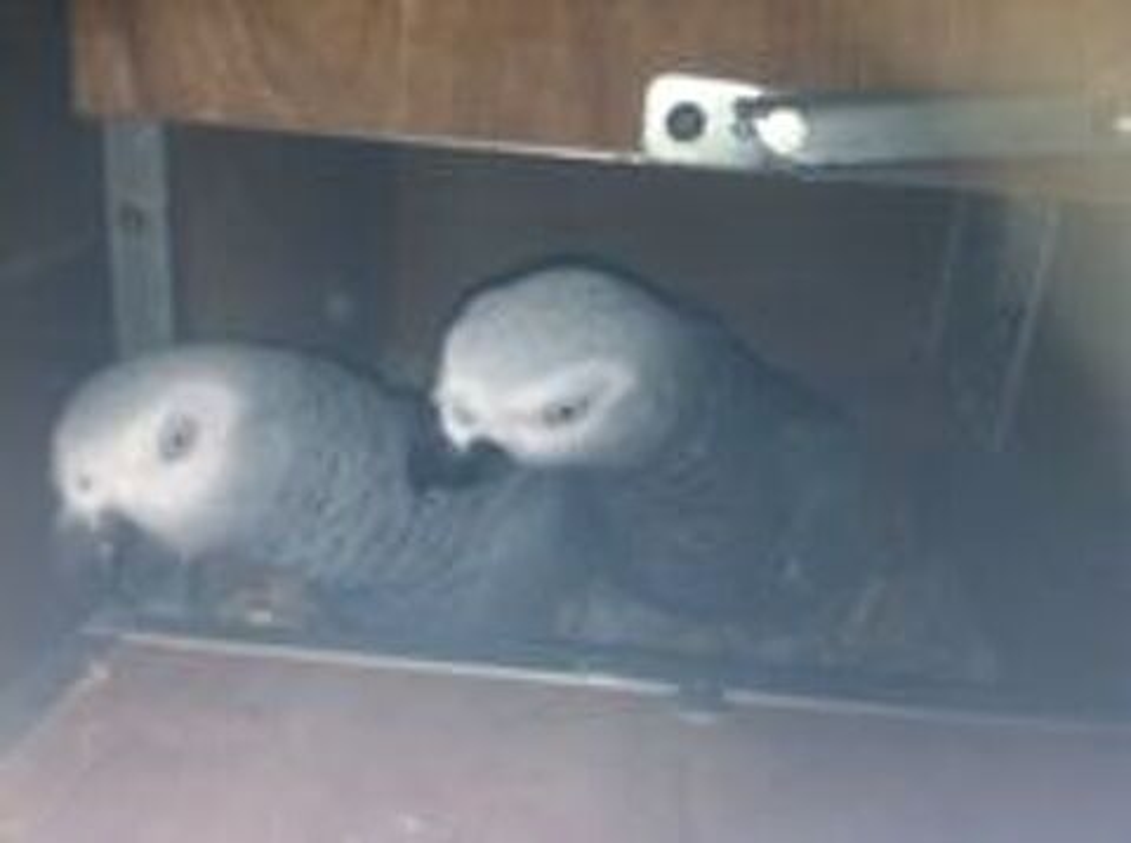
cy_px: 422
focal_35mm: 35
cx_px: 566
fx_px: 1141
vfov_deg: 40.6
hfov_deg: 52.7
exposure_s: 1/35
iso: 80
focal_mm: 3.85
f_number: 2.8
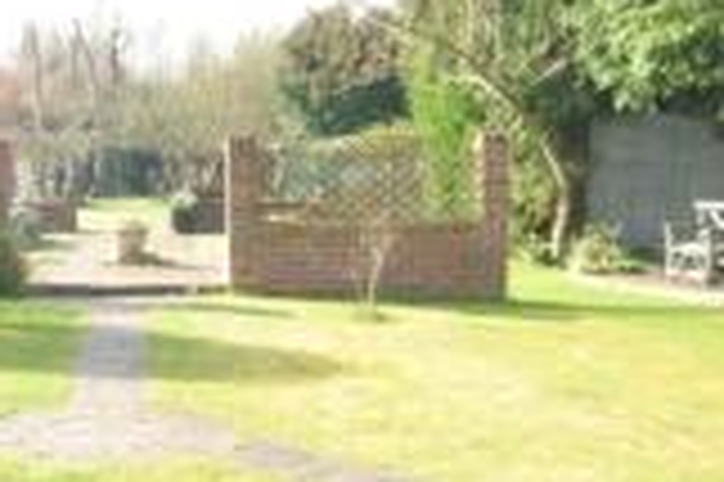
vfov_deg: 20.2
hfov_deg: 29.3
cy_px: 171
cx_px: 126
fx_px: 1347
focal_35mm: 67
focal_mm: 11
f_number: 5
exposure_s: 1/160
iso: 200
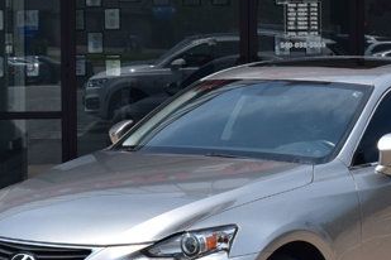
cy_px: 87
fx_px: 1727
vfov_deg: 8.6
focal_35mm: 159
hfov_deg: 12.9
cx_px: 213
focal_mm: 32
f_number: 11
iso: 280
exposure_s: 1/500
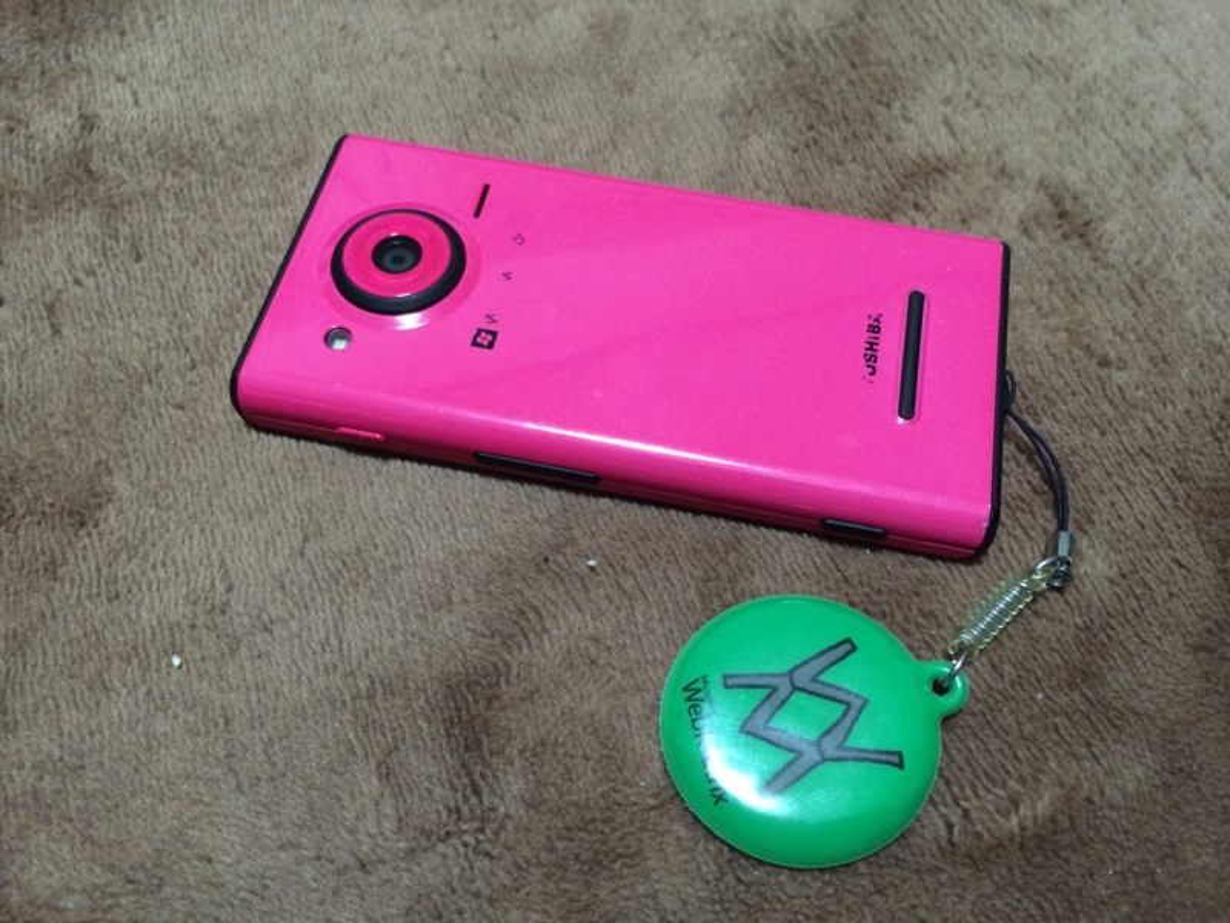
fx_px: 1066
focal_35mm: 30
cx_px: 615
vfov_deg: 46.8
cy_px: 462
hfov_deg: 60.0
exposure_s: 1/15
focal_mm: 4.12
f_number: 2.2
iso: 320
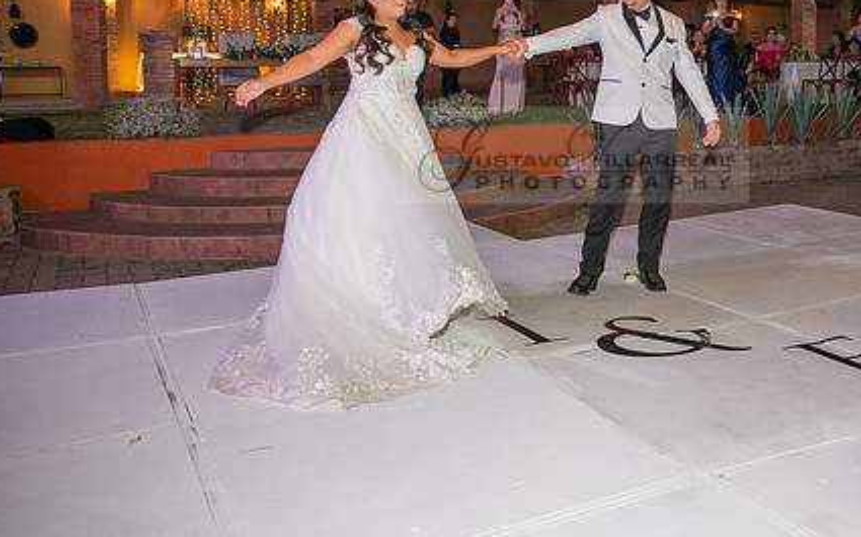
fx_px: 915
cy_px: 155
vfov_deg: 32.3
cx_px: 577
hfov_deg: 49.5
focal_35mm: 39
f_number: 4
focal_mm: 28
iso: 2000
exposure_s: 1/160
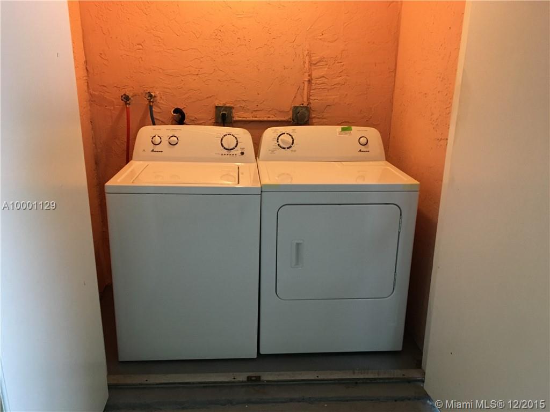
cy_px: 206
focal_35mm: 29
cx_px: 275
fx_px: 461
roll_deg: -1.6
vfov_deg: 48.2
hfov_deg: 61.7
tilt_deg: -16.2
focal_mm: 4.15
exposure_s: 1/24
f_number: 2.2
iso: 200
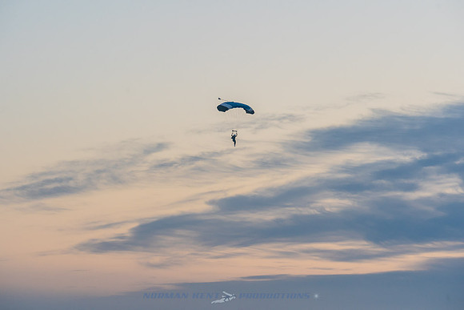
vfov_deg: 6.9
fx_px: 2578
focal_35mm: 200
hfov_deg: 10.3
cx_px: 232
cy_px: 155
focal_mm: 200
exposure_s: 1/250
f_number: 8
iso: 1000
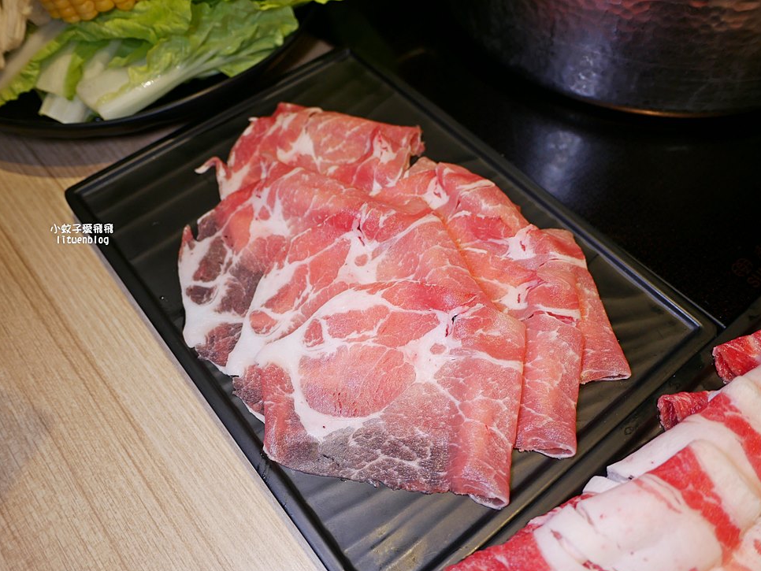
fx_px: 638
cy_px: 295
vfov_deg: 48.2
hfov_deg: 61.6
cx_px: 377
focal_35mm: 29
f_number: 2.5
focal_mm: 14
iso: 200
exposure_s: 1/100
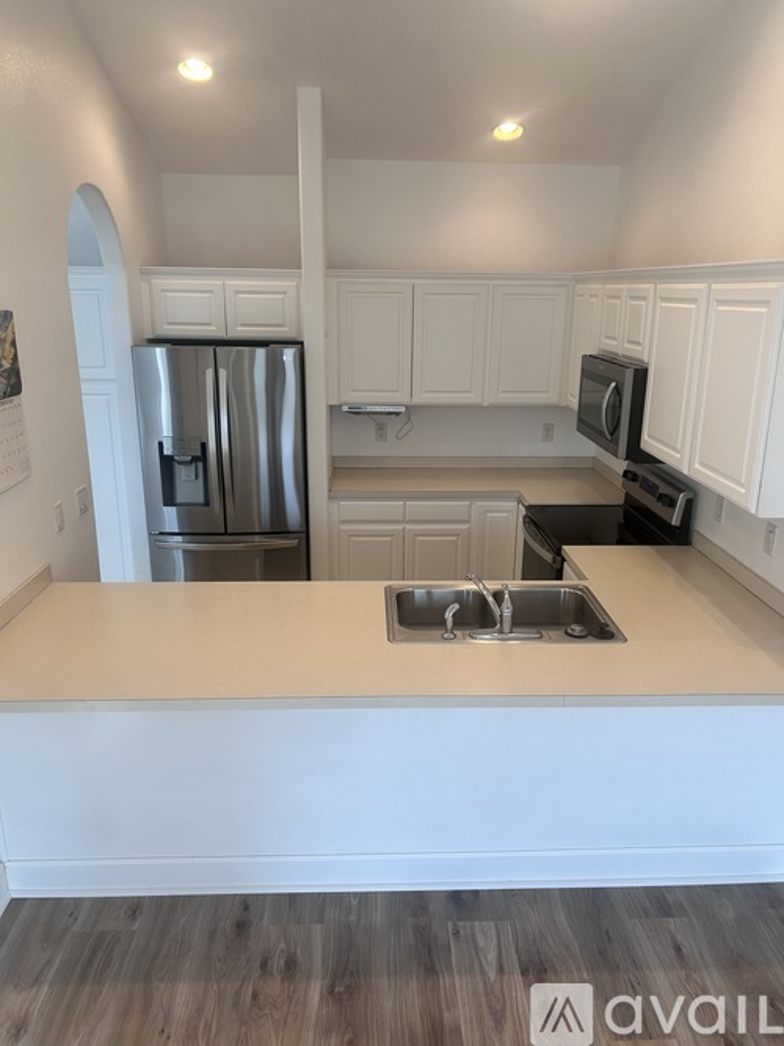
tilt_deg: -16.4
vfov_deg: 67.3
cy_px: 523
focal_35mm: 26
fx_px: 785
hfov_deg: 53.0
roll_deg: -1.0
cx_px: 392
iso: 100
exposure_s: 1/120
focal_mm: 5.7
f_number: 1.5
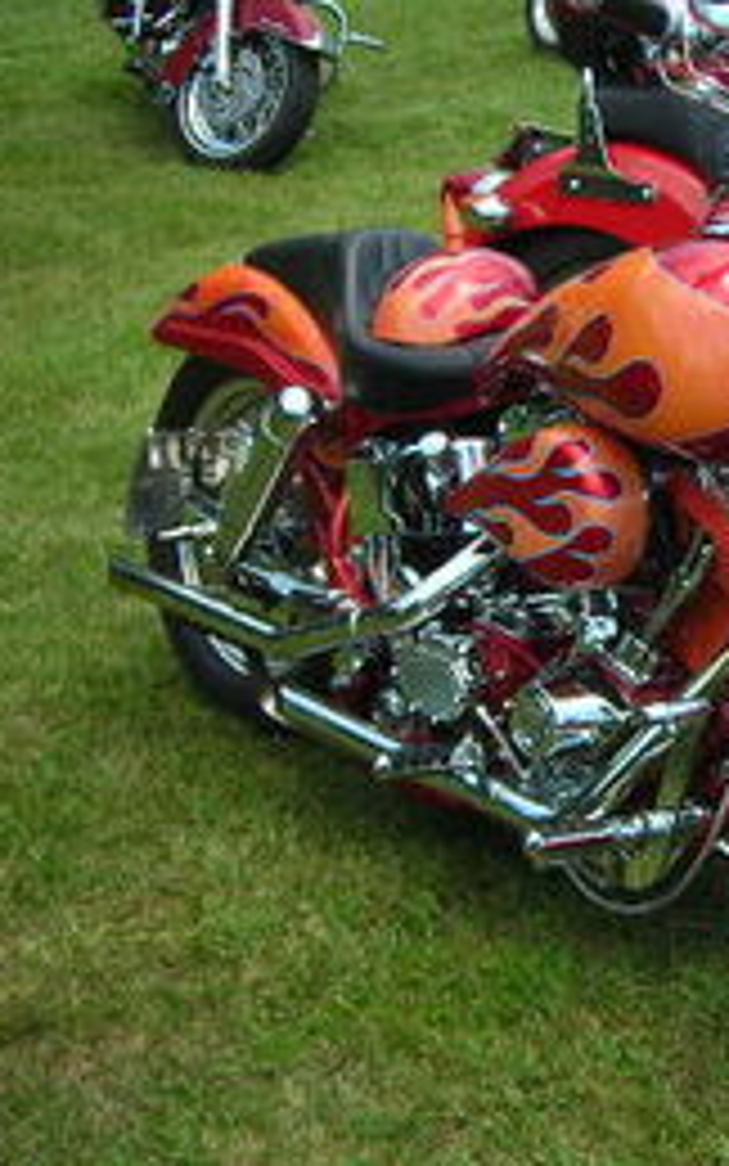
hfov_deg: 16.6
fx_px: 2446
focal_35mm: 77
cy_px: 527
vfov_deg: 26.8
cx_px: 724
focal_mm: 7.8
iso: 50
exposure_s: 1/271
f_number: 3.4
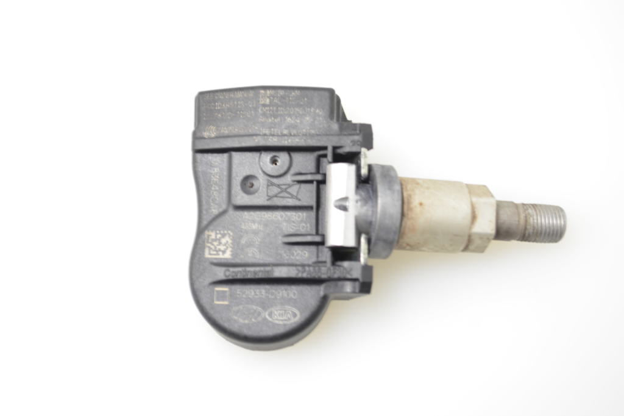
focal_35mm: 82
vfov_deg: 16.5
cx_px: 312
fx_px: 1429
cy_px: 208
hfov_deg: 24.6
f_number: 5.6
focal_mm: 55
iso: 400
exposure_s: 1/30
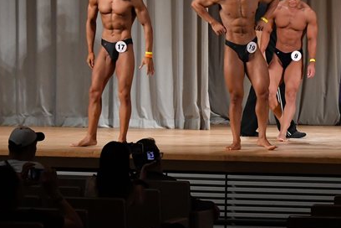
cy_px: 107
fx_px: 1942
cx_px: 319
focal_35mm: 205
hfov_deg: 10.0
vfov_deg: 6.7
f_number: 5.6
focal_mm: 72
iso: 3200
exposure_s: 1/400
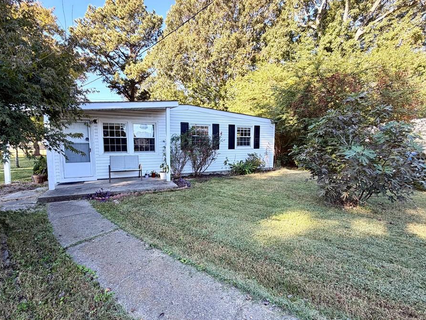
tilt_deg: -6.1
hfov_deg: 94.2
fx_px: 197
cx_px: 191
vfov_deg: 78.1
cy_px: 166
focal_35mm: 16
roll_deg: +0.5
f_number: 2.2
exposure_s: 1/151
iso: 40
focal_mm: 2.22
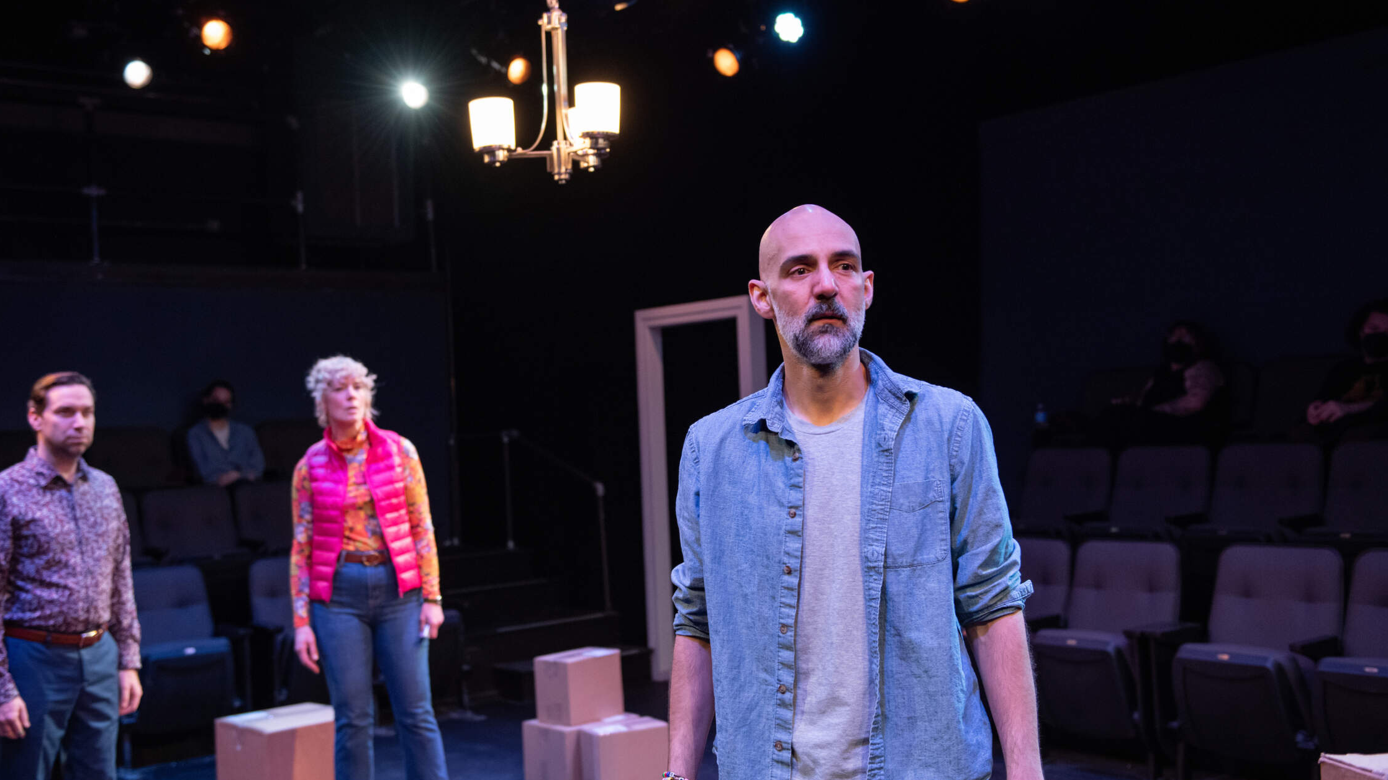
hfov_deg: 48.3
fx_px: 1546
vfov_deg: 28.3
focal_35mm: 42
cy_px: 380
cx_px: 653
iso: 1000
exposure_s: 1/125
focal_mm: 35
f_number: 3.2
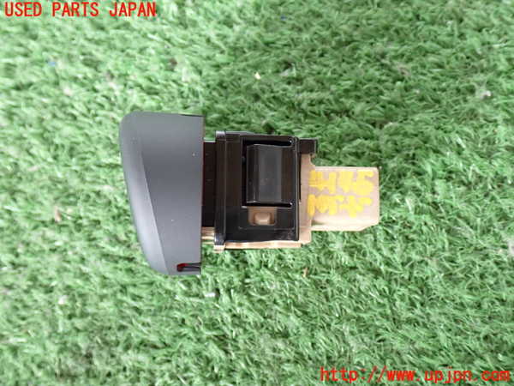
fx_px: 609
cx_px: 257
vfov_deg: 35.1
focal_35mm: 41
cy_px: 193
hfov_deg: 45.8
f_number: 2.8
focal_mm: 7.31
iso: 500
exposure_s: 1/40
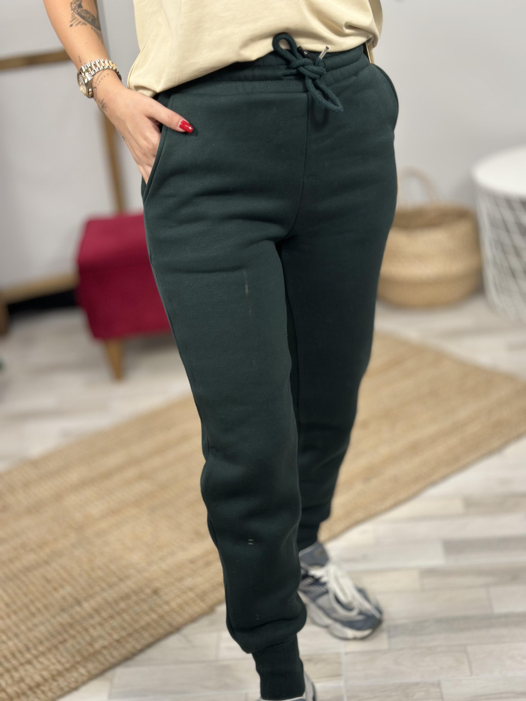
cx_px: 263
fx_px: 972
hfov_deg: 30.3
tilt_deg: -44.5
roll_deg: +7.1
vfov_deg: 39.7
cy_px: 350
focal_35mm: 48
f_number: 1.78
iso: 100
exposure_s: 1/50
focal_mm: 6.86
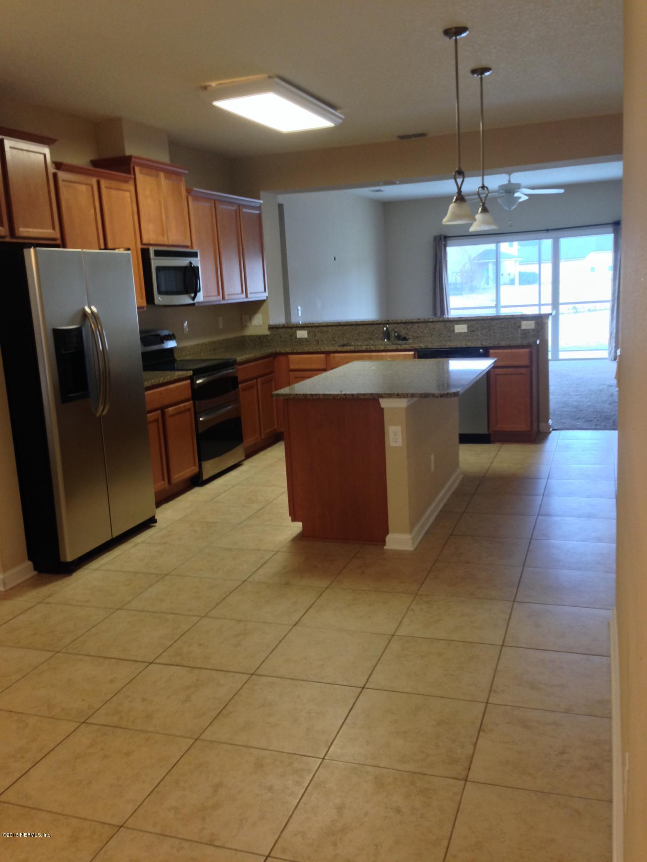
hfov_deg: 42.9
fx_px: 822
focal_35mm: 33
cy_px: 431
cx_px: 324
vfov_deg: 55.4
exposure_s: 1/20
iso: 100
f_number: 2.4
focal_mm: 4.12
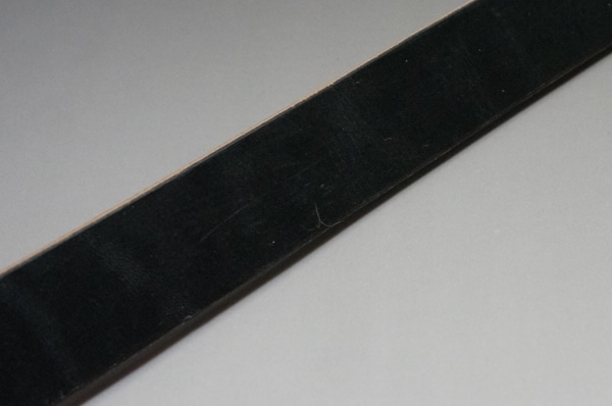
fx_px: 1222
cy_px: 109
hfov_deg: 27.7
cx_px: 457
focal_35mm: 72
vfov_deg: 18.8
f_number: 4.5
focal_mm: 24
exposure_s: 1/160
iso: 2000
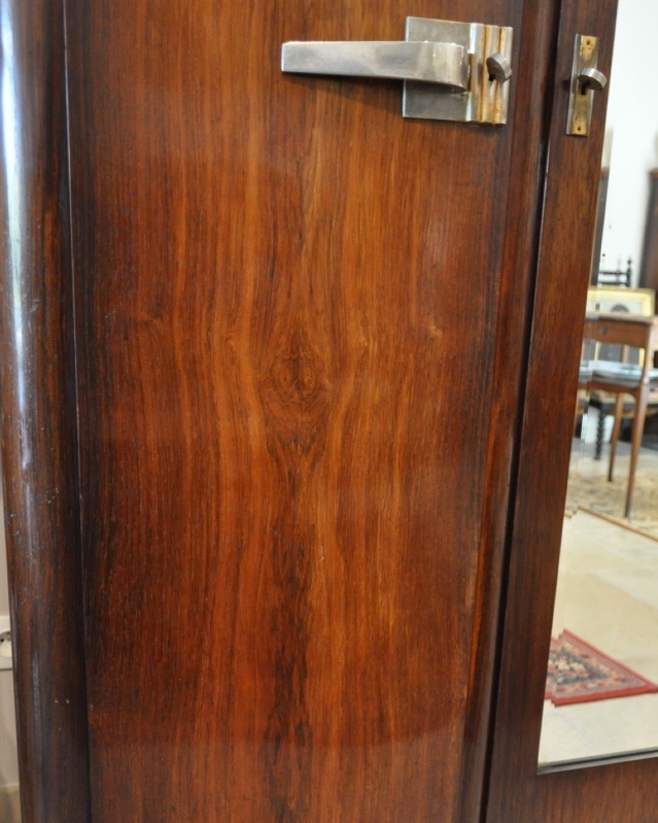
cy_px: 531
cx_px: 353
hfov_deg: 39.1
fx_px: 925
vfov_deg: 47.4
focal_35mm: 38
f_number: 3.5
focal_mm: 18
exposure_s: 1/30
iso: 1600
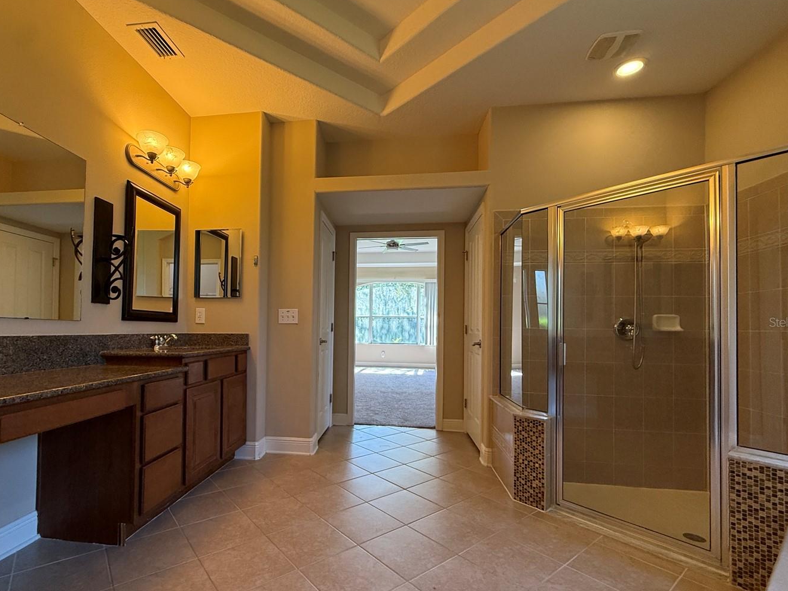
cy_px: 322
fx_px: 387
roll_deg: -1.5
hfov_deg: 90.6
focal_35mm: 17
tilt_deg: +2.1
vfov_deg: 74.6
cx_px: 347
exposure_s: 1/120
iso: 200
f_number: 2.2
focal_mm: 2.22
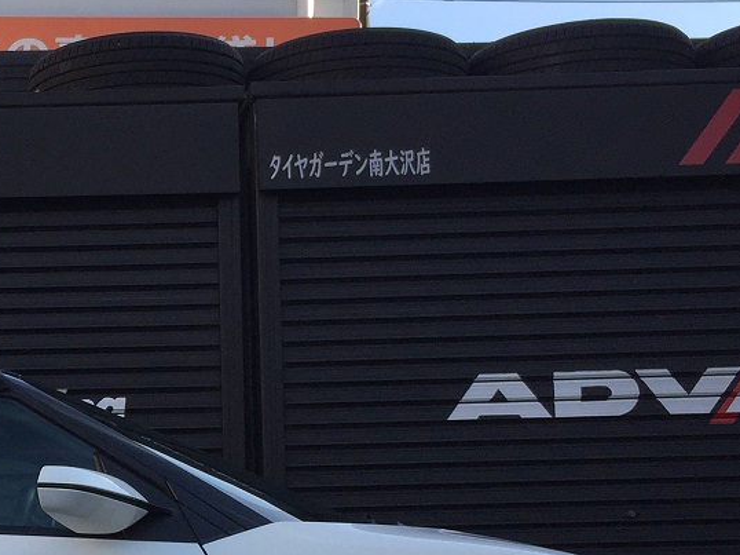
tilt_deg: +4.1
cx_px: -65
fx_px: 1880
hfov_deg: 21.2
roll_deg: -1.2
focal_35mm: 88
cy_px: 474
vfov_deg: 16.6
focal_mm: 4.15
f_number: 2.2
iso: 32
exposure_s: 1/719
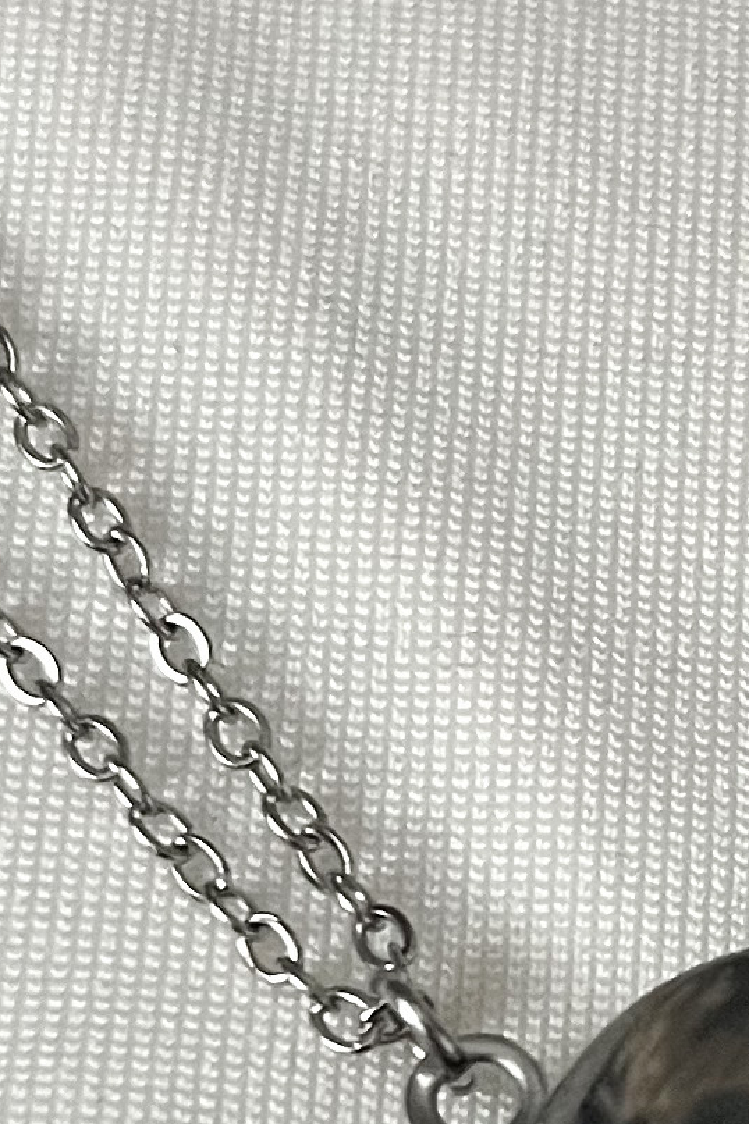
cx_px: 1071
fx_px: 4216
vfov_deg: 15.2
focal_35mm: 135
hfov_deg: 9.9
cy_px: 765
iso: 320
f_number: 1.6
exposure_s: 1/60
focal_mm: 5.1
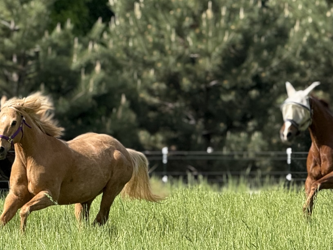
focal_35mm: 297
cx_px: 177
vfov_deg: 5.0
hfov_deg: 6.7
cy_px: 198
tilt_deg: -1.2
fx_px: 2857
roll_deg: -0.5
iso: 64
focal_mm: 15.66
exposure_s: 1/990
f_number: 2.8
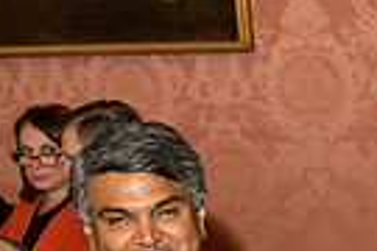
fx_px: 1173
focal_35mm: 112
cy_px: 305
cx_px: 648
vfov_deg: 12.0
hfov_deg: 15.9
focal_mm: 26
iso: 1000
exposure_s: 1/125
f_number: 3.2
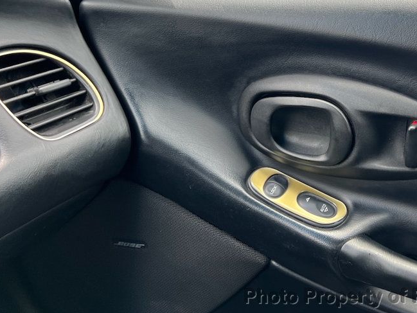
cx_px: 315
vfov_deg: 34.3
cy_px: 71
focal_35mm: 41
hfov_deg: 44.2
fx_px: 494
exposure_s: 1/145
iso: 32
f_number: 1.5
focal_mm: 5.7
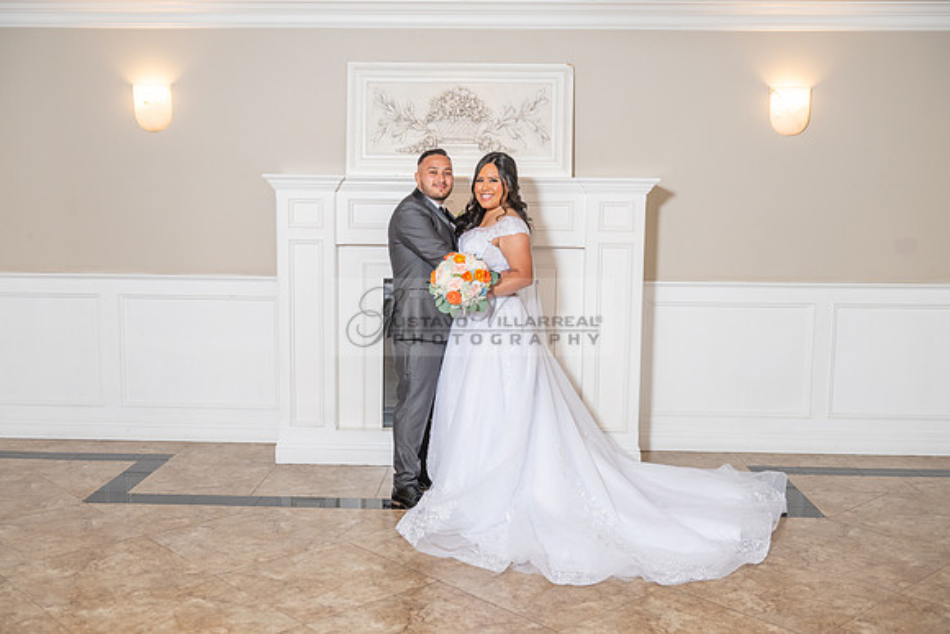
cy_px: 326
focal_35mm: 37
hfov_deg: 51.8
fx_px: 979
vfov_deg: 35.9
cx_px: 461
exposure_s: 1/160
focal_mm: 36
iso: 640
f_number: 4.5
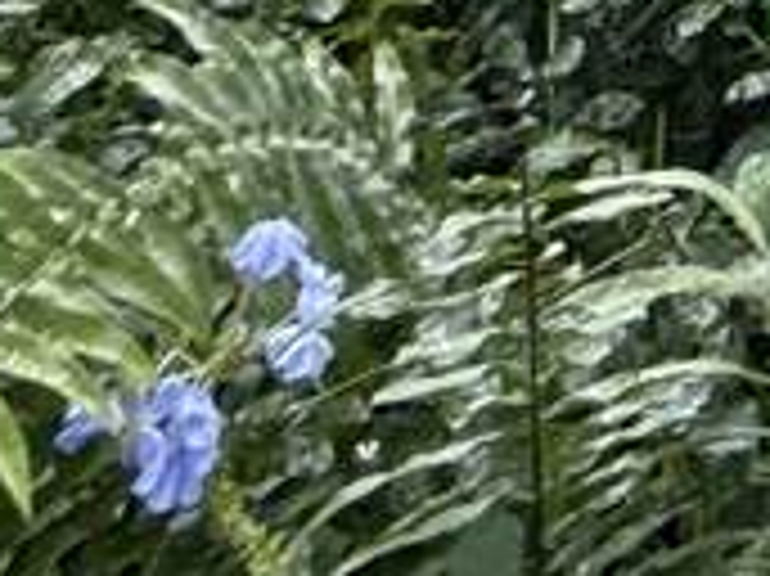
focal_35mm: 105
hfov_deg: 15.2
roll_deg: -1.3
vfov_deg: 9.0
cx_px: 1526
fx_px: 2334
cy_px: -1472
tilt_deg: +16.5
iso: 32
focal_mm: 2.22
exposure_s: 1/205
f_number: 2.2
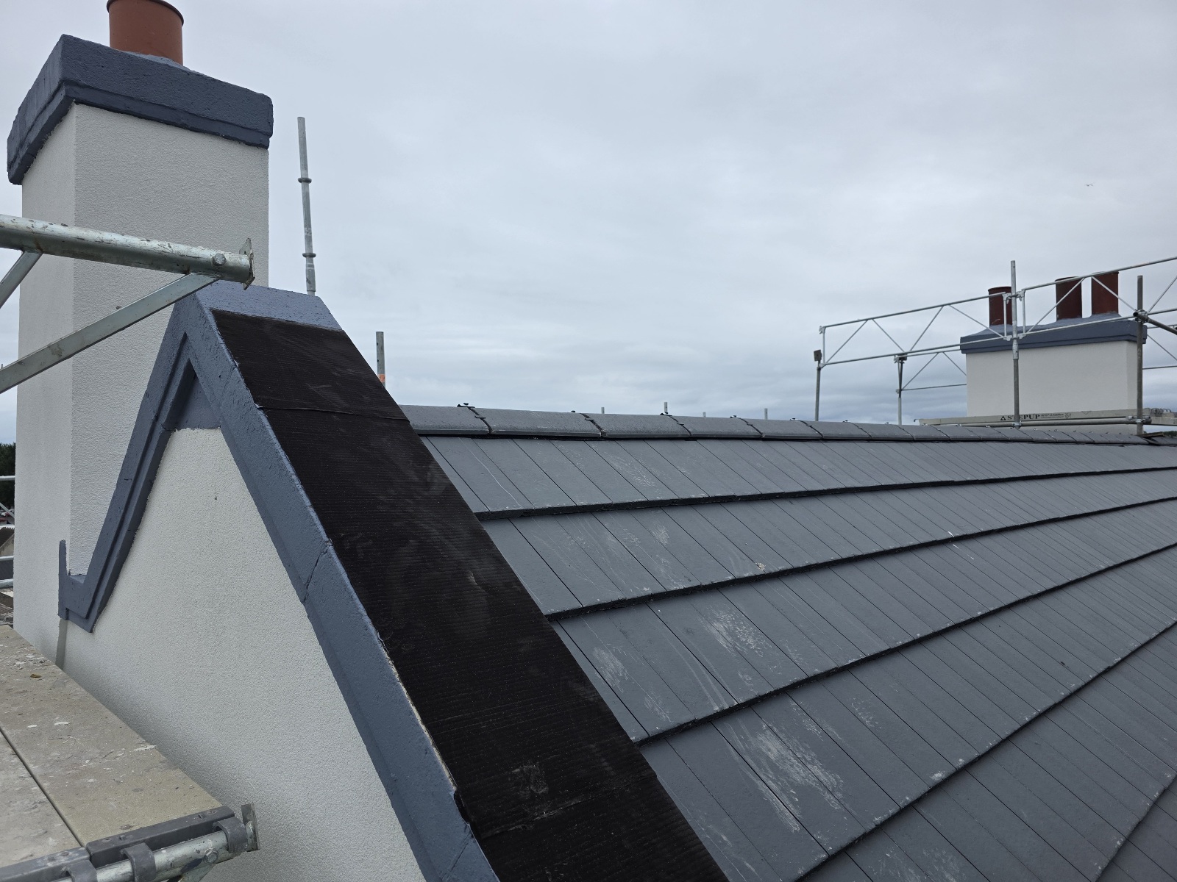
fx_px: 782
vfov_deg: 58.9
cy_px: 441
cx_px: 588
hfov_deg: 73.9
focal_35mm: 23
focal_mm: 6.3
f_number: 1.7
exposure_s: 1/10000
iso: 80
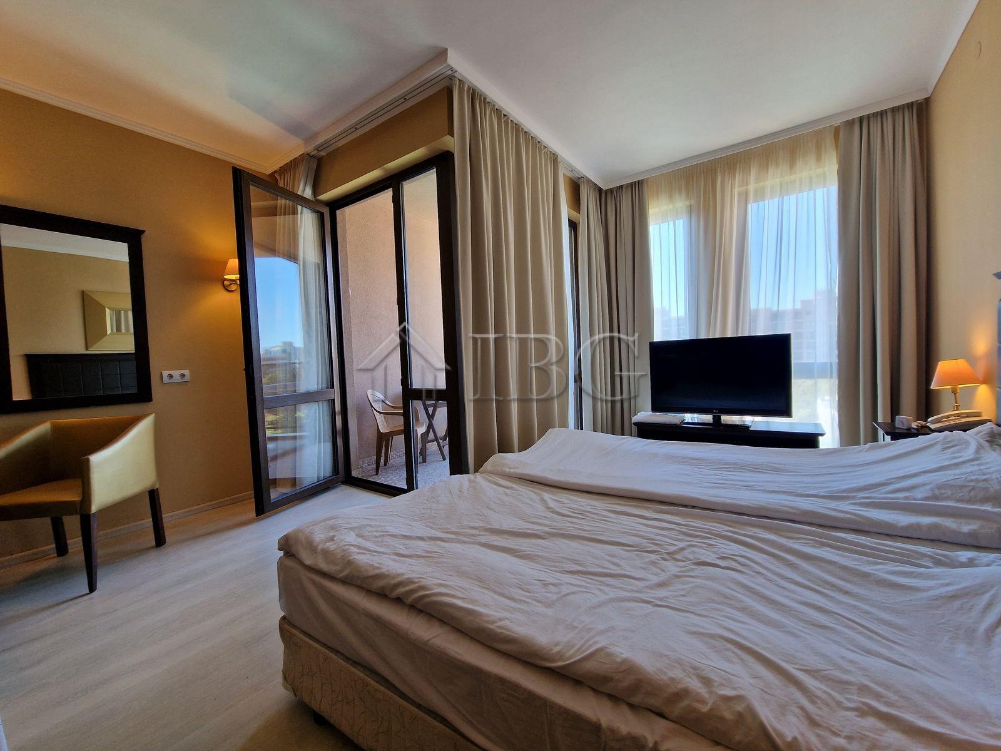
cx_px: 500
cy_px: 376
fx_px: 376
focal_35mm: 13
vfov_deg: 89.9
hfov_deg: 106.2
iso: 80
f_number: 2.2
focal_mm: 2.2
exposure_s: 1/100
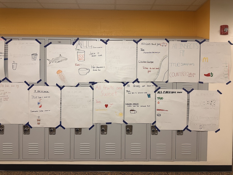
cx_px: 116
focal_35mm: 24
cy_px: 88
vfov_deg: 56.8
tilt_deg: -0.3
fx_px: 162
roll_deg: -1.0
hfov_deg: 71.6
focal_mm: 6.86
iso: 200
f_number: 1.78
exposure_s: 1/120
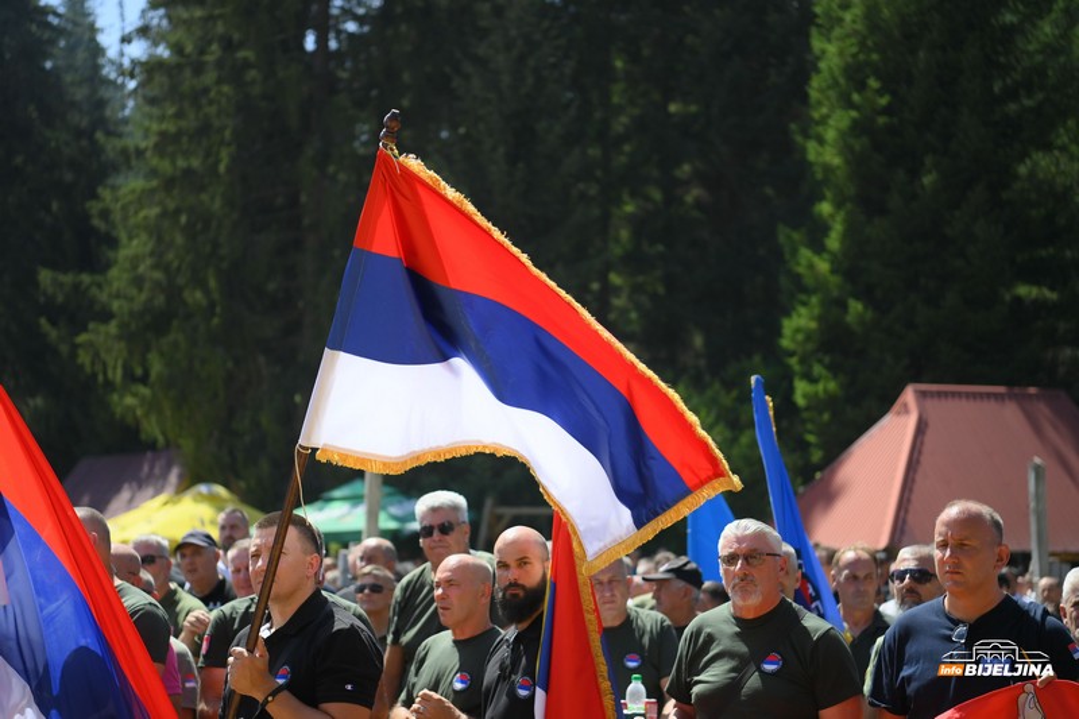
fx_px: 2097
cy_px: 360
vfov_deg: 19.4
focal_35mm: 70
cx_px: 540
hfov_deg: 28.8
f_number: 2.8
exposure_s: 1/2500
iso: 250
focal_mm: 70
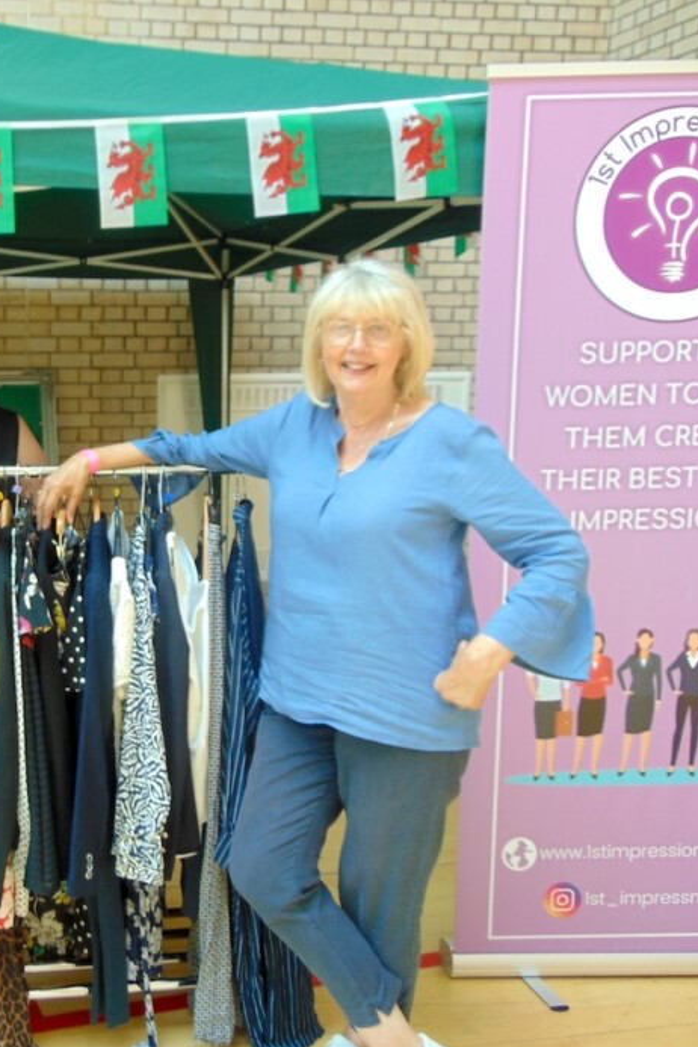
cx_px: 31
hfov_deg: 35.0
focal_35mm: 35
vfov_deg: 54.4
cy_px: 527
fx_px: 1018
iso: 80
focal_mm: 4.5
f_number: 3
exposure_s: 1/50
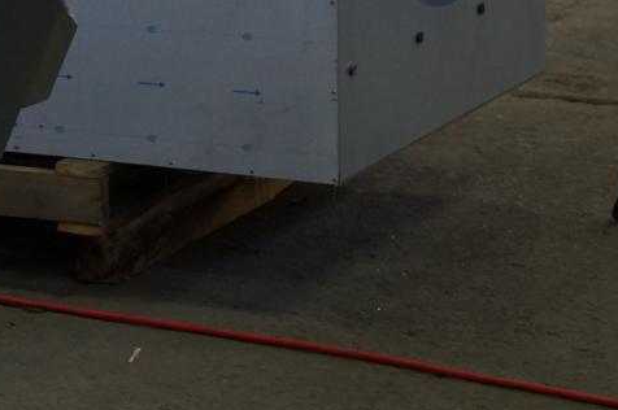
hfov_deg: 10.5
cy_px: -199
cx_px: -401
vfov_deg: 7.2
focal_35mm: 188
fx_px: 3221
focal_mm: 33
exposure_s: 1/60
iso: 500
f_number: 4.5
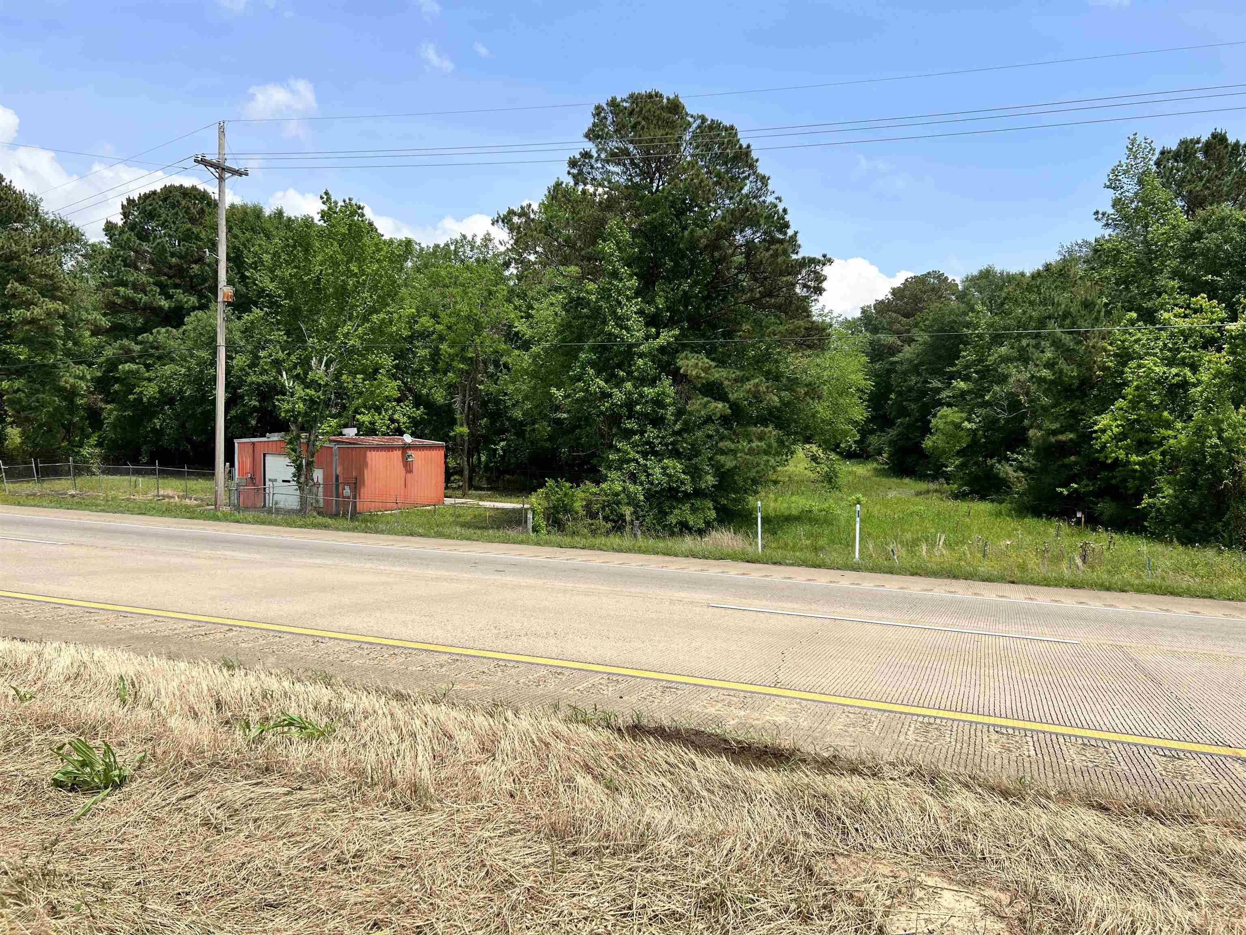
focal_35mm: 26
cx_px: 623
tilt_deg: -3.1
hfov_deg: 67.3
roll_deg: -1.1
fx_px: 936
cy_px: 468
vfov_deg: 53.1
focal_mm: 5.7
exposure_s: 1/4274
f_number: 1.5
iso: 50
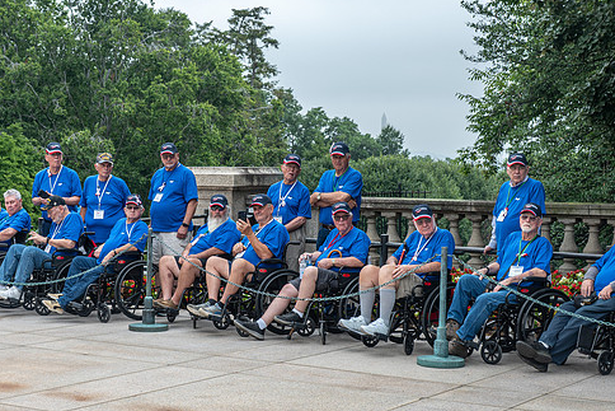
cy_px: 256
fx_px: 1179
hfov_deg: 29.2
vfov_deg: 19.7
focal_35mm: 69
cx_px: 249
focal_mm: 48
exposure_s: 1/125
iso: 100
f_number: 6.3
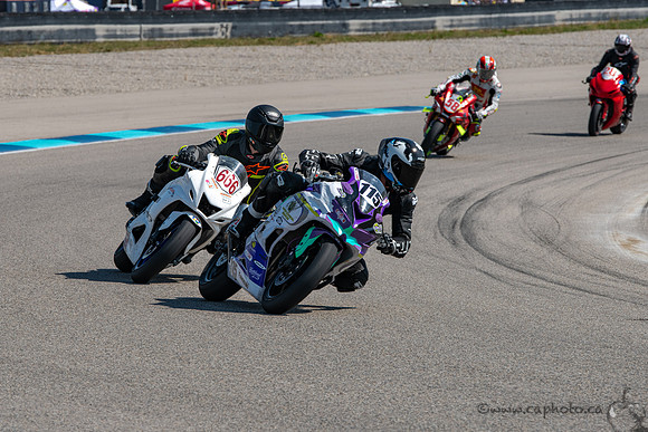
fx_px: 4461
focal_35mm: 248
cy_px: 219
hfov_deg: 8.3
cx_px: 282
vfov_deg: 5.5
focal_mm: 200
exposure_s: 1/800
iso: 180
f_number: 9
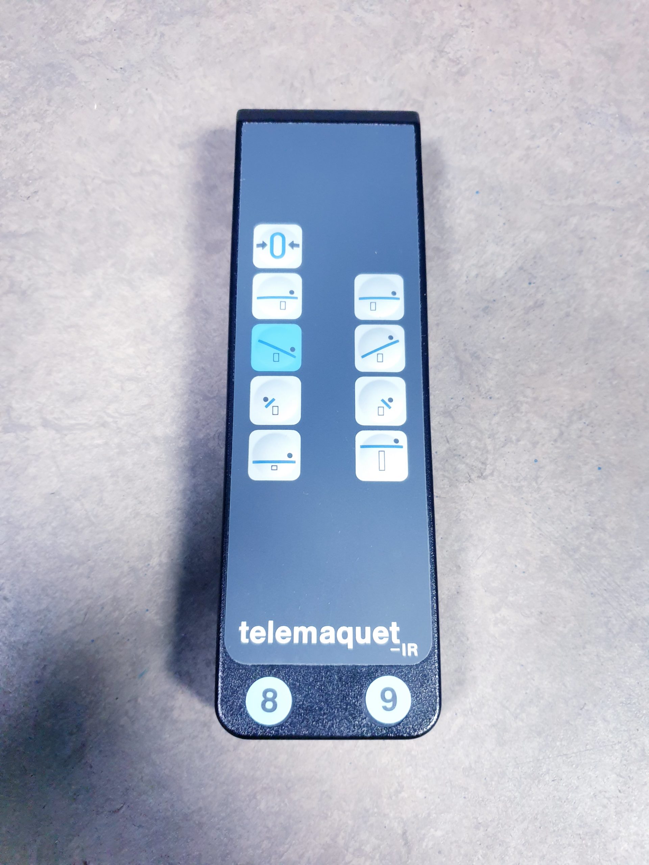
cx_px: 324
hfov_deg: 53.1
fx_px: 650
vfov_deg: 67.3
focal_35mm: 26
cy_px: 432
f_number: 1.5
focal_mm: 4.3
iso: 250
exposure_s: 1/45
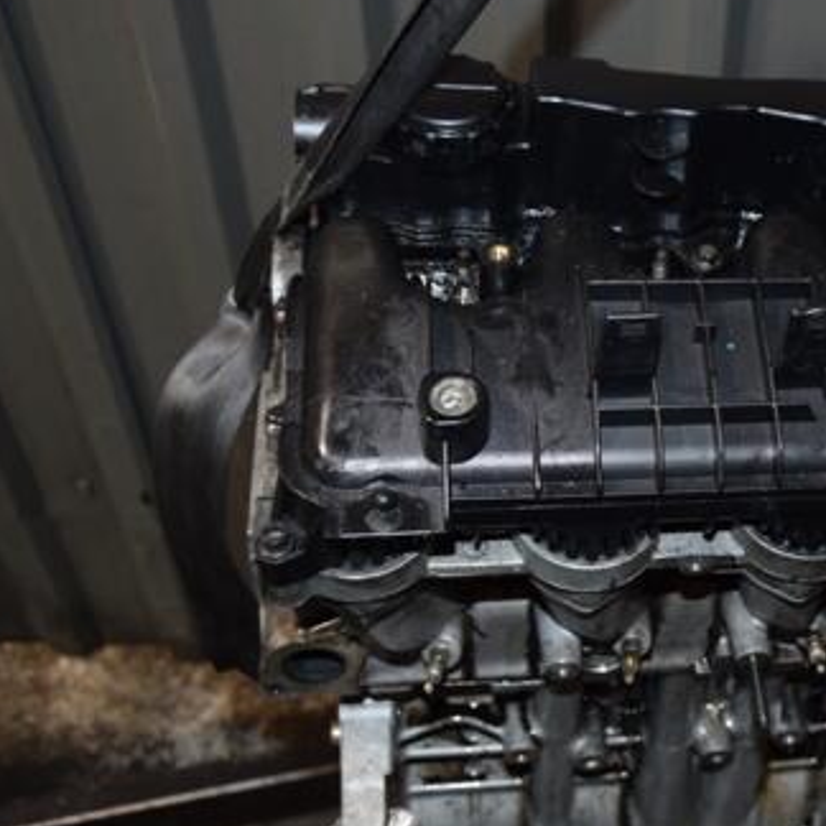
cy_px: 469
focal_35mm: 52
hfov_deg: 31.3
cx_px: 737
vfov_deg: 32.7
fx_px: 1404
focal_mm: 22
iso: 800
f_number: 5
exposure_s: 1/60
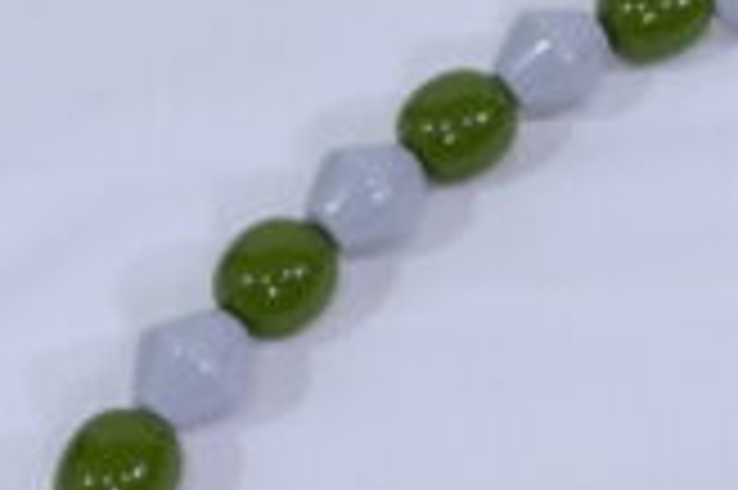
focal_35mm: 119
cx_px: 806
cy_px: 124
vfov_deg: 11.5
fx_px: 2434
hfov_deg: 16.7
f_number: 8
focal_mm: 32.5
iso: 640
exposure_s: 1/125
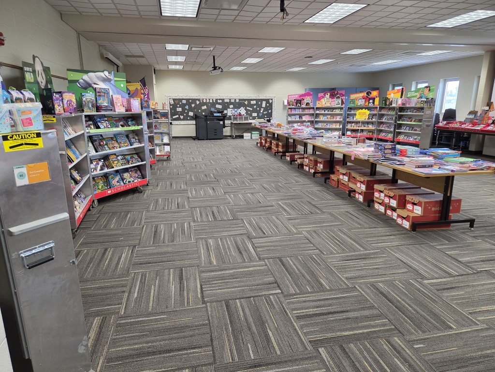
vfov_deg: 58.9
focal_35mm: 23
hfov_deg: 73.9
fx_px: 329
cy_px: 186
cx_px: 248
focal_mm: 5.4
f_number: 1.8
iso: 250
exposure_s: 1/120
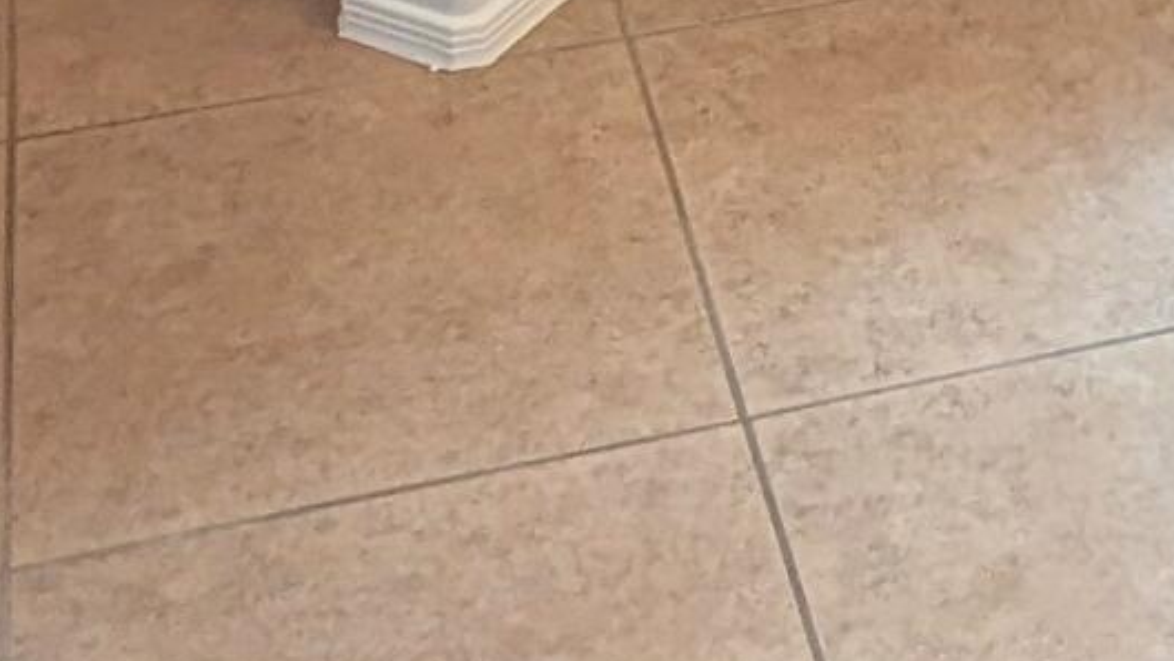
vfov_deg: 10.9
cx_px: 1183
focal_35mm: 99
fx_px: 3083
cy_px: -781
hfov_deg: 20.8
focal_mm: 2.35
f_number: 2.2
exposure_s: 1/120
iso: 58
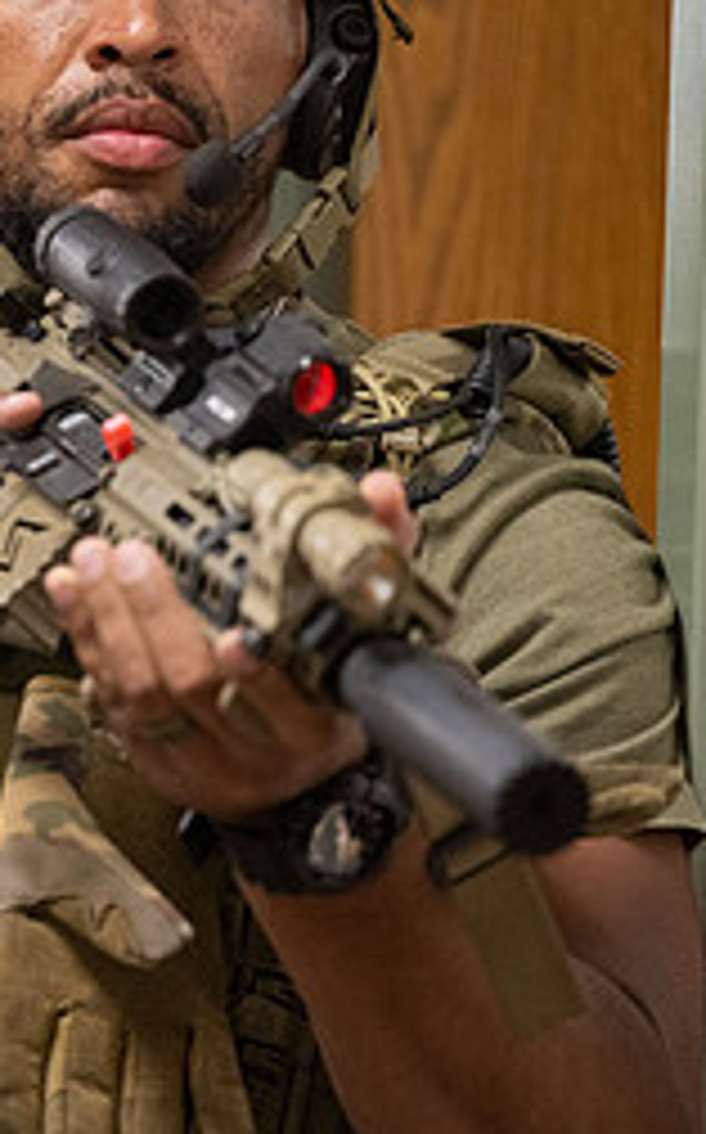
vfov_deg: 4.5
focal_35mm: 470
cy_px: 389
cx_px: -144
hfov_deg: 2.8
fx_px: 14502
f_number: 2.8
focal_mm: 200
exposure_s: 1/500
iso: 2000
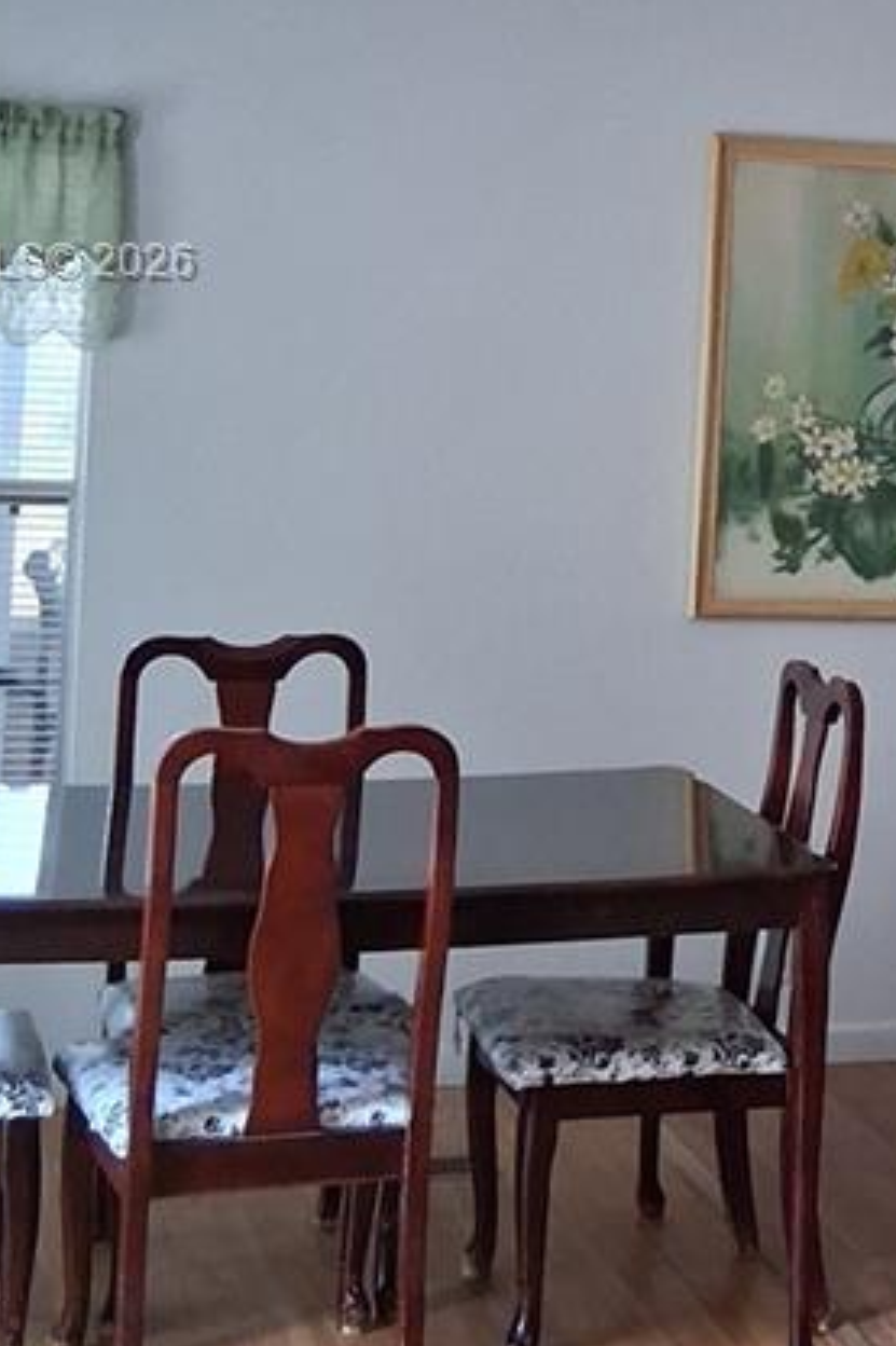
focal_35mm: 78
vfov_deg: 25.5
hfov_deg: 16.8
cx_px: 1051
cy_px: 265
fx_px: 2914
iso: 400
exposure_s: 1/120
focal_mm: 3.98
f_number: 1.8
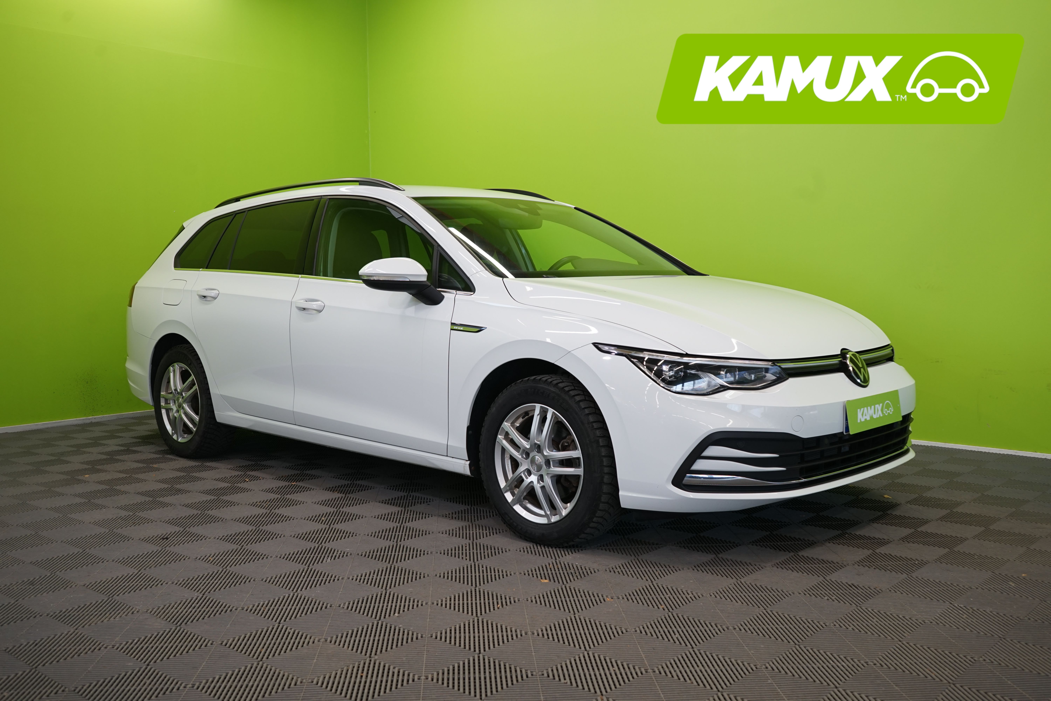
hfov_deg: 55.8
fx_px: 993
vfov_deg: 38.9
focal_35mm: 34
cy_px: 350
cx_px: 526
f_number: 6.3
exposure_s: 1/40
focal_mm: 34
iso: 500
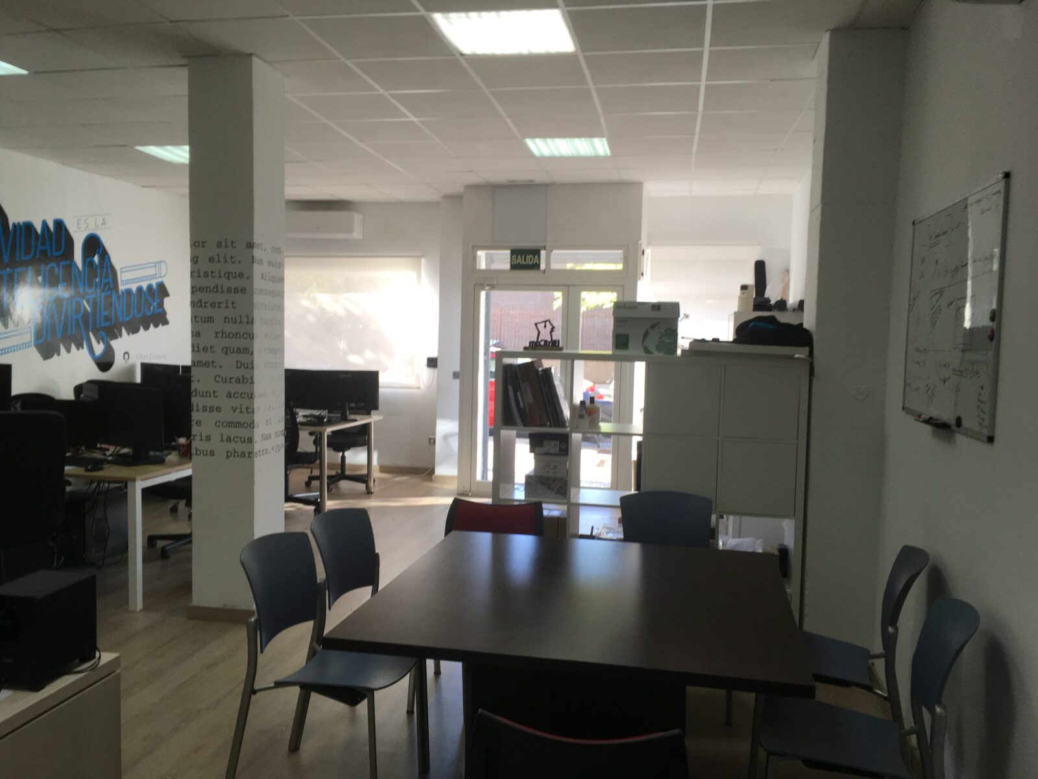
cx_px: 519
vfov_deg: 48.2
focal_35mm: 29
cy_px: 390
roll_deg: -1.3
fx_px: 870
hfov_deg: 61.7
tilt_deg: -4.6
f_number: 2.2
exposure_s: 1/50
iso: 32
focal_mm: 4.15
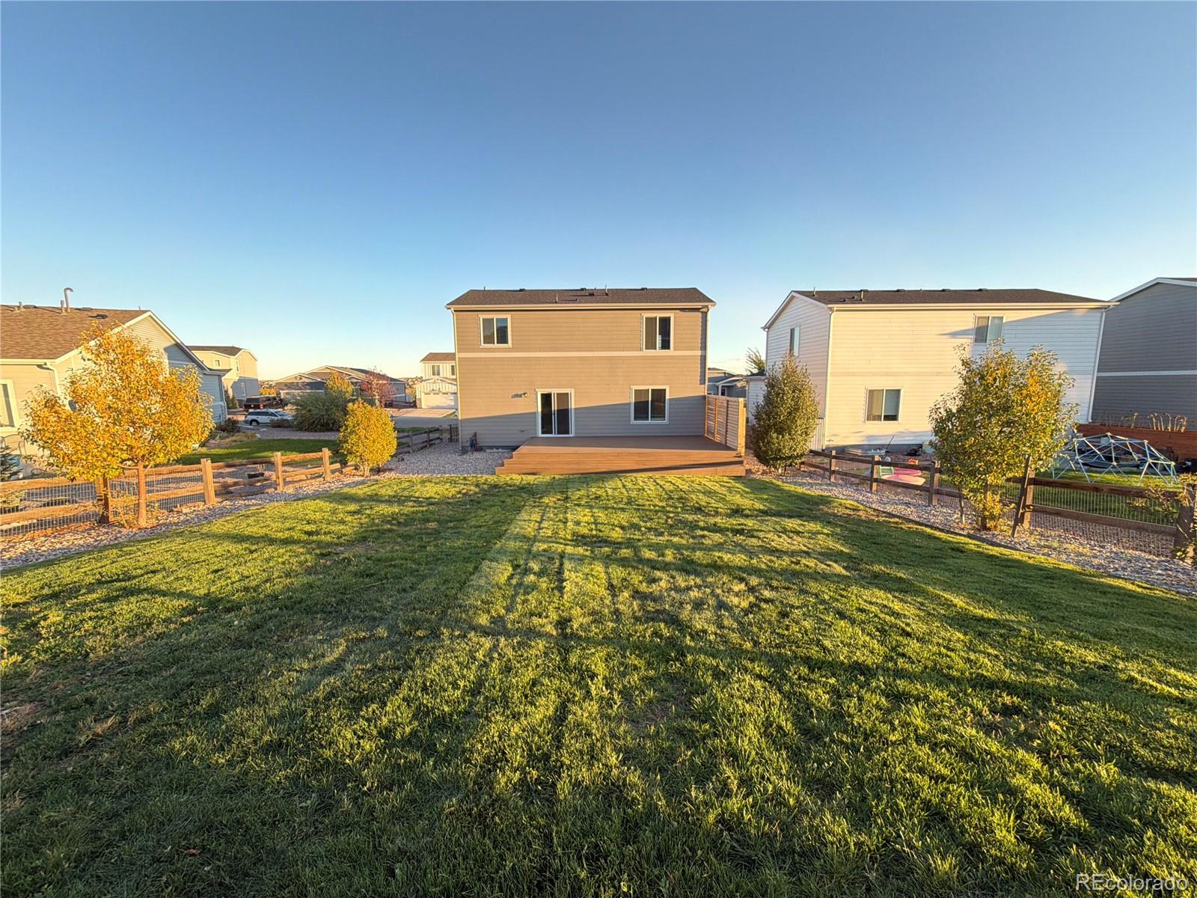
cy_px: 449
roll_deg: +1.1
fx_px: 484
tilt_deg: -8.5
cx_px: 598
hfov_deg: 102.1
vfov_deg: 85.7
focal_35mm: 14
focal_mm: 2.22
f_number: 2.2
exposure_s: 1/121
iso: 50
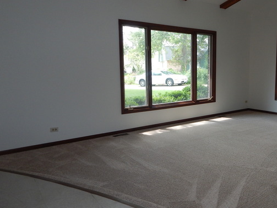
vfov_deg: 49.7
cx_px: 167
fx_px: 224
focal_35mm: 28
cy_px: 95
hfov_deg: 62.9
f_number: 3
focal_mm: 4
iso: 200
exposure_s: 1/30
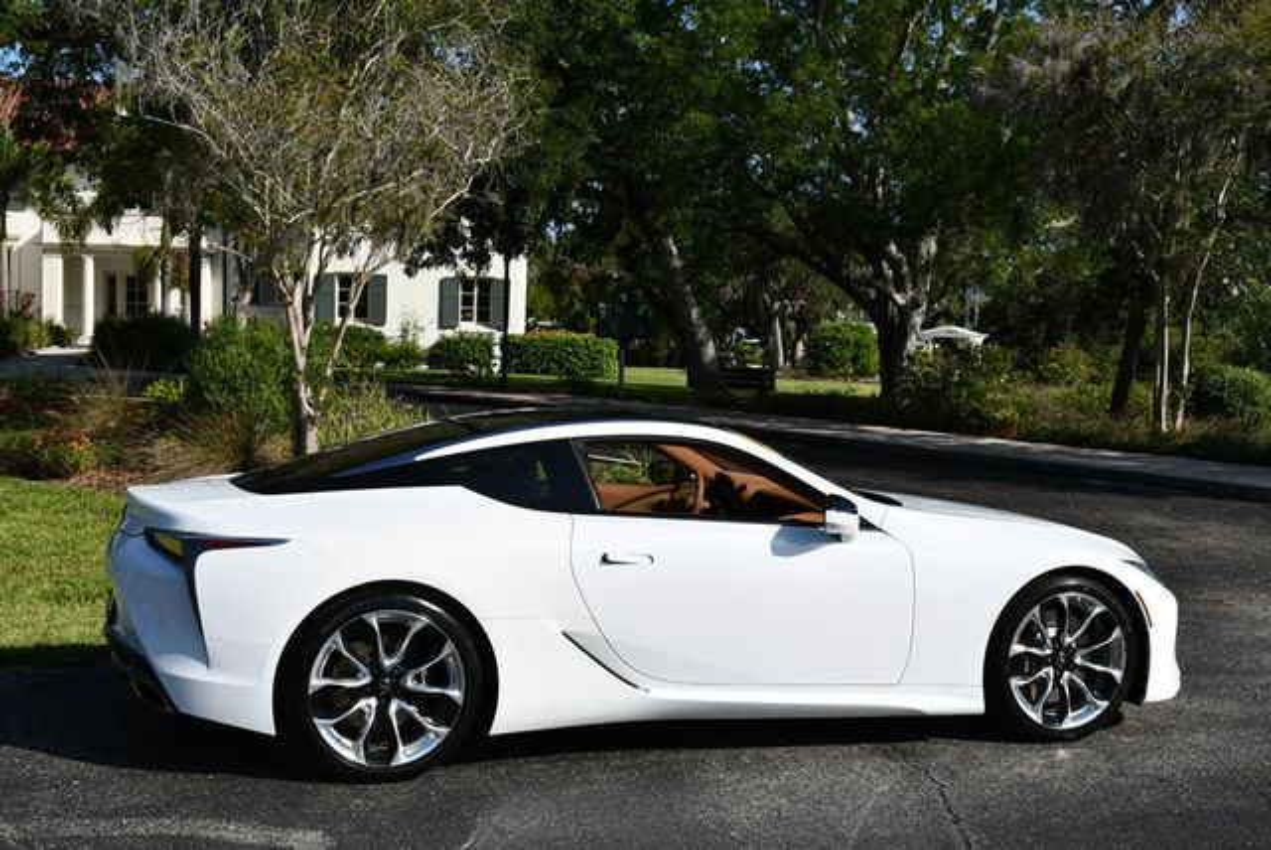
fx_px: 1696
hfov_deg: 41.1
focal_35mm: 48
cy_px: 425
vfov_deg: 28.1
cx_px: 636
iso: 100
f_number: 9
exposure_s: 1/320
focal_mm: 24
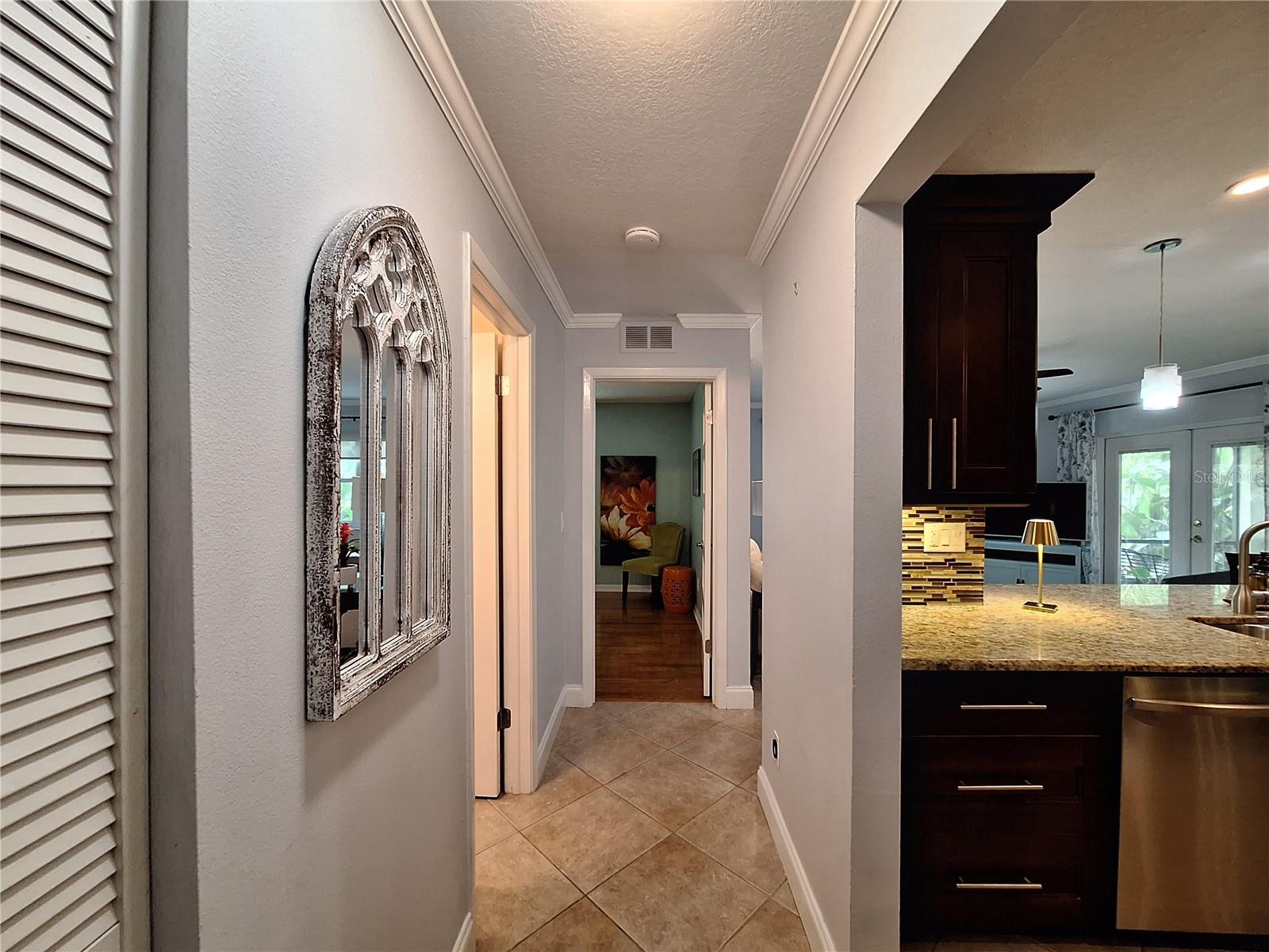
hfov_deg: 106.2
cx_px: 634
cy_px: 476
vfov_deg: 89.9
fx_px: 477
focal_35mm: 13
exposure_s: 1/40
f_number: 2.2
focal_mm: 1.74
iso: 200
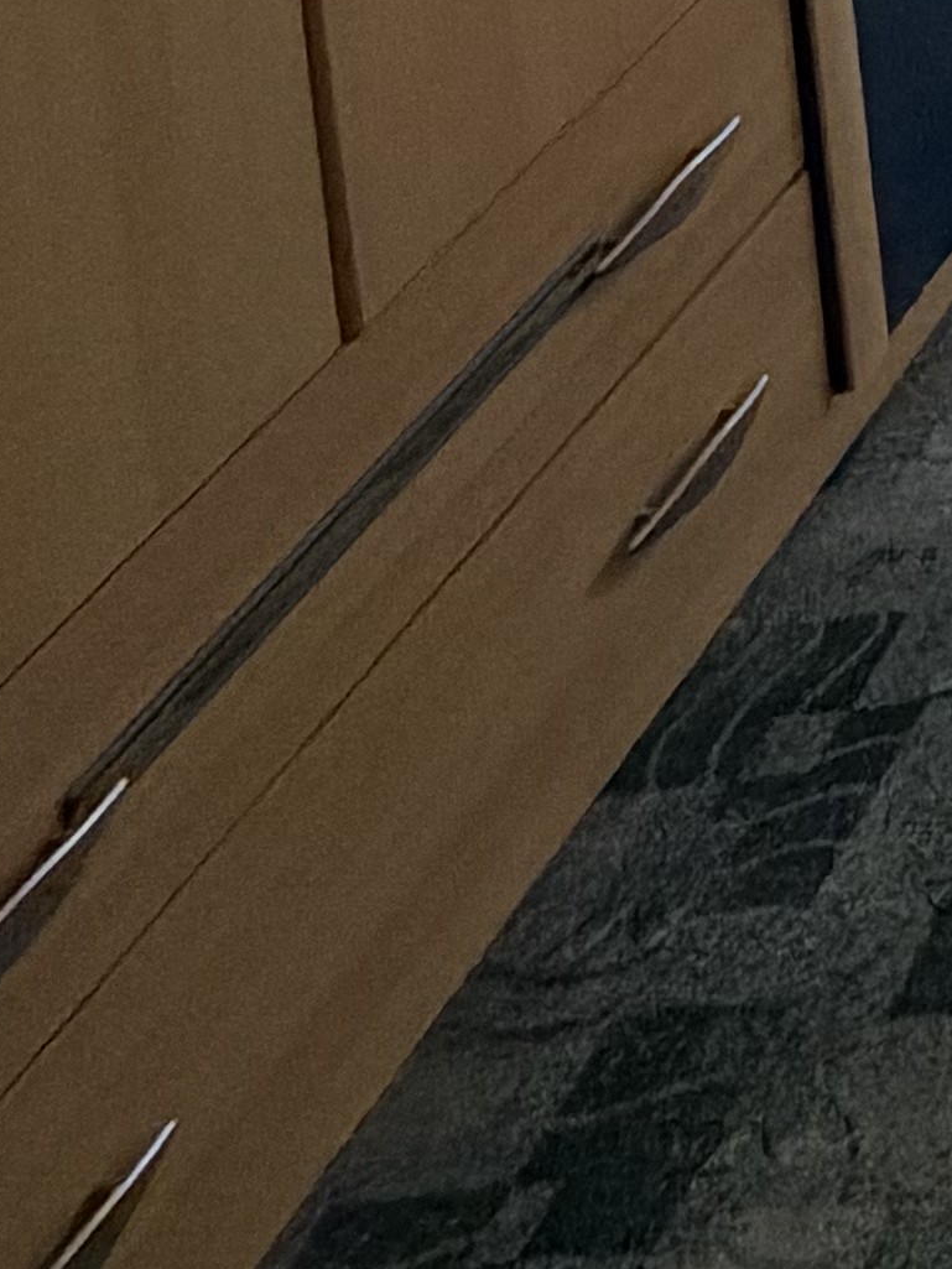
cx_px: 2514
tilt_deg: -7.4
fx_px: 2860
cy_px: -1254
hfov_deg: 12.7
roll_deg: +0.9
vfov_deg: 17.7
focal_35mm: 78
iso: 320
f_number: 2.2
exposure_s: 1/84
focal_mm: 2.22
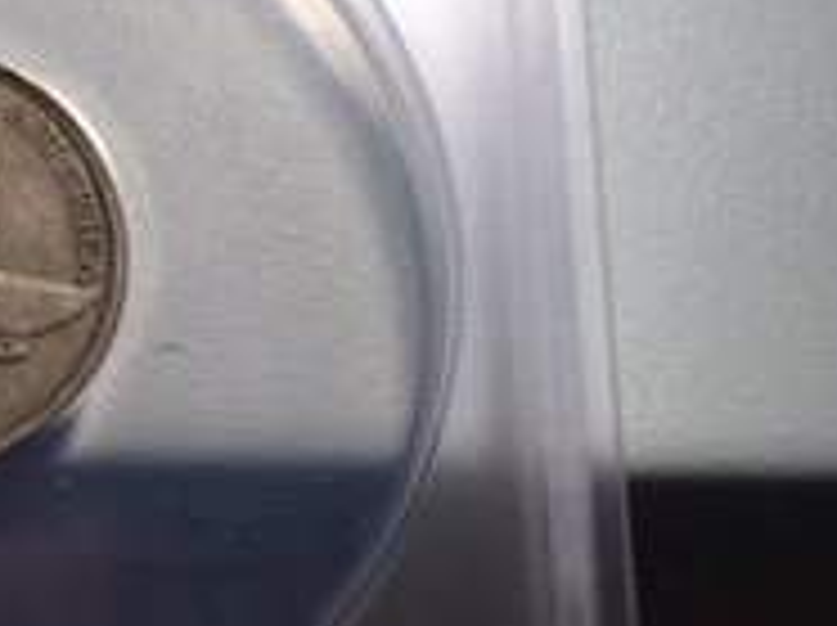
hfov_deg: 18.6
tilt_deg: -70.2
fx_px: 2415
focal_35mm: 100
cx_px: -171
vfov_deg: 14.6
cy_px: 50
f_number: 2.2
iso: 32
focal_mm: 4.15
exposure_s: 1/120
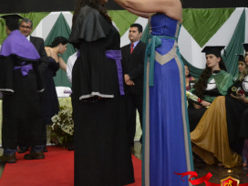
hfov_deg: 27.9
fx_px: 494
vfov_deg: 21.3
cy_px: 81
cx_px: 74
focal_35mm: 69
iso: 3200
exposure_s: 1/30
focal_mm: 26
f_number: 4.5
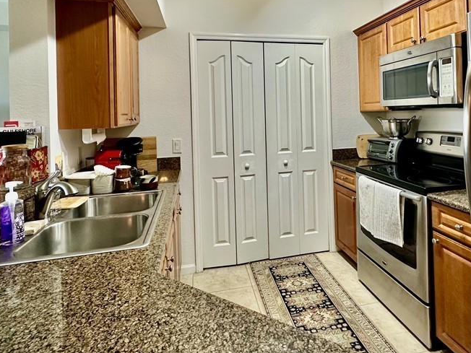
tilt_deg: +0.2
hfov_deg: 75.9
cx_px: 269
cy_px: 112
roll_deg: +1.6
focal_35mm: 22
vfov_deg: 59.4
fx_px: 299
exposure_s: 1/60
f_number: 2.2
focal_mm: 2.22
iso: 200
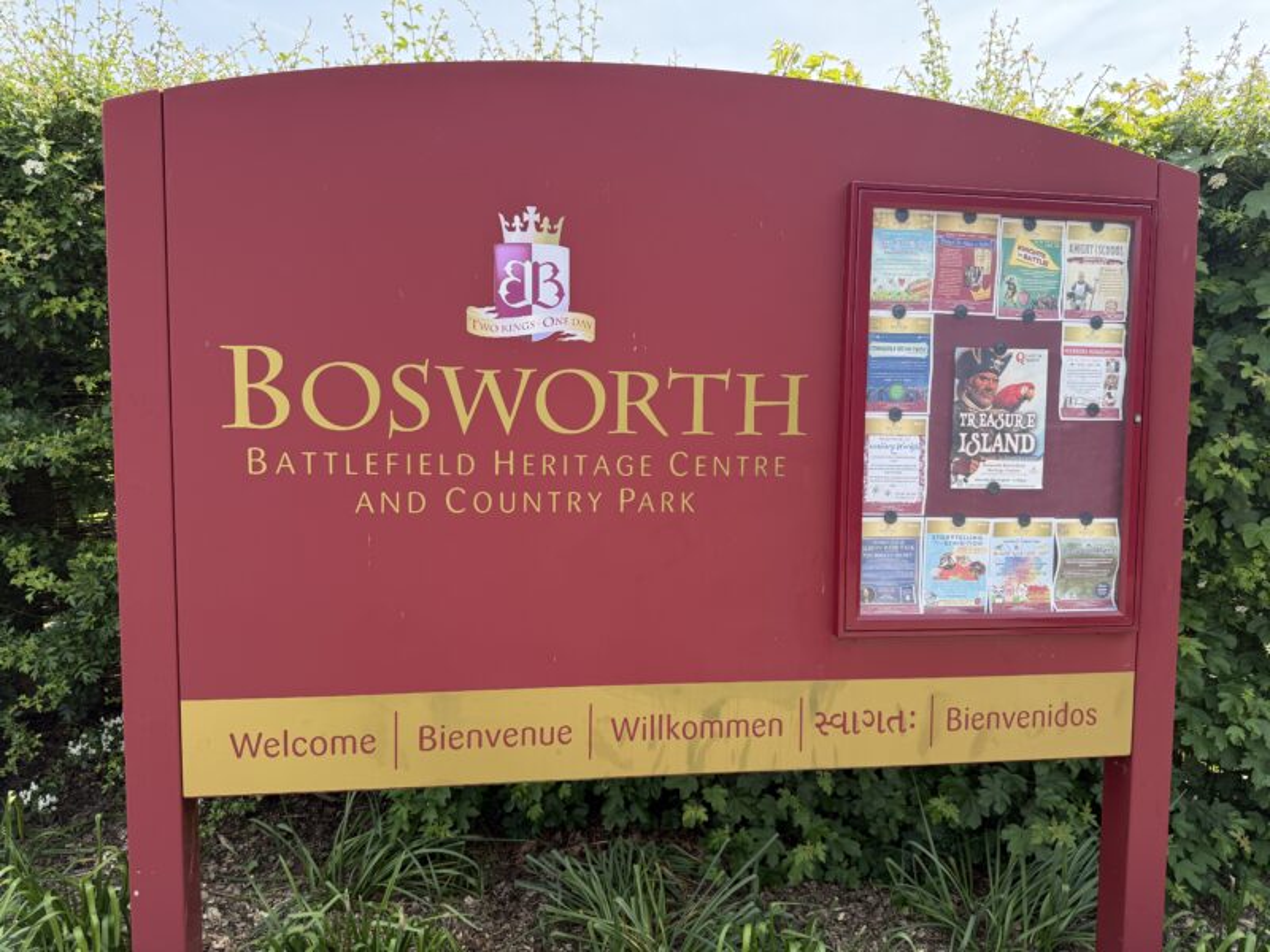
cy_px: 476
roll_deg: -0.9
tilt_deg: -5.0
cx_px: 635
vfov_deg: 56.8
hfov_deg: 71.6
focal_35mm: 24
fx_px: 881
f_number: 1.78
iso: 100
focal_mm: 6.76
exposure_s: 1/1385
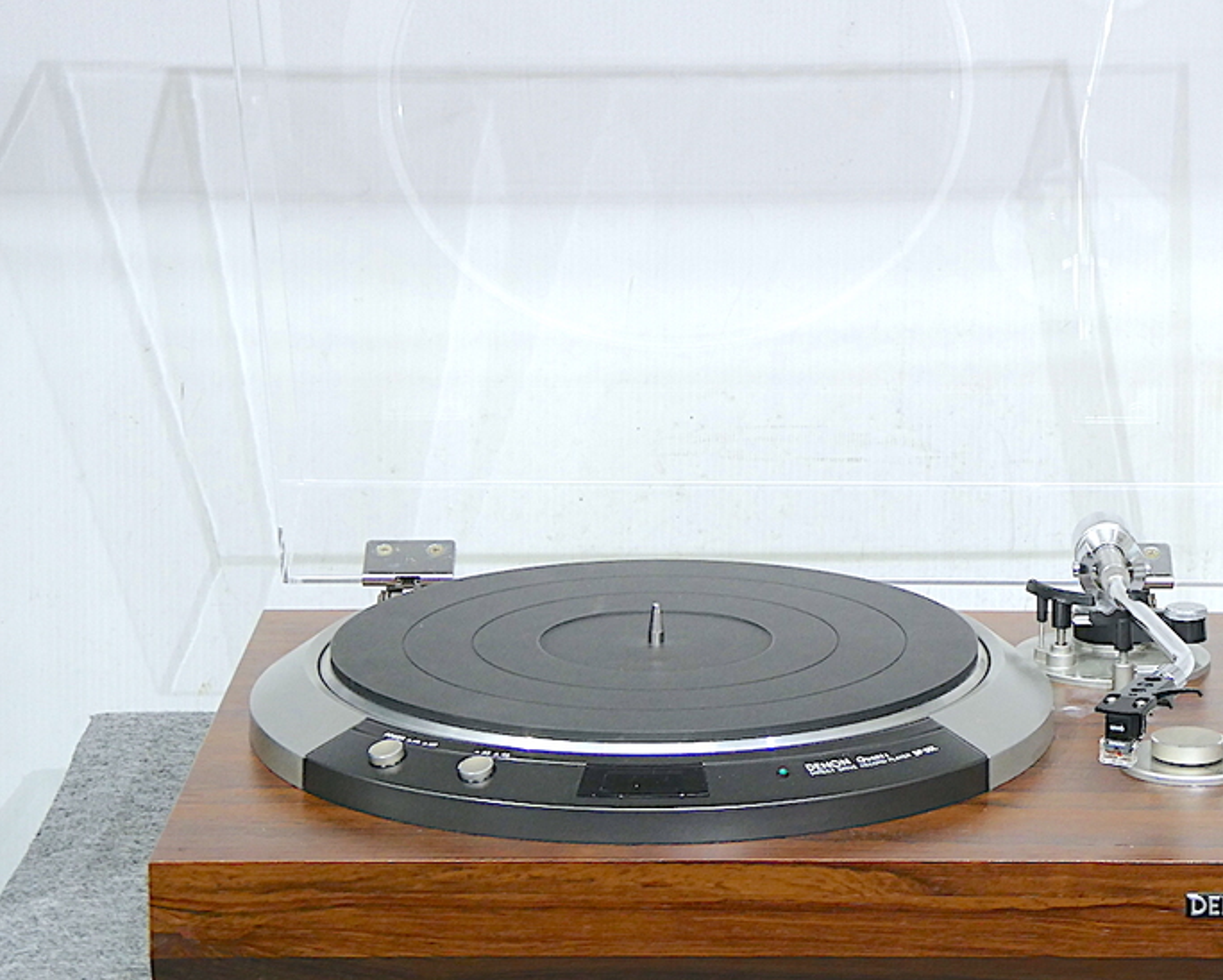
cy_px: 427
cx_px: 755
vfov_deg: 13.4
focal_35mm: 115
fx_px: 4165
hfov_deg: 16.7
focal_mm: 15
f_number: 4.8
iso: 200
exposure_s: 1/6
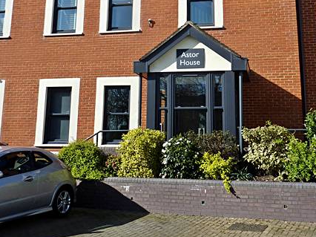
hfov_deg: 40.4
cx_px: 177
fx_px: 429
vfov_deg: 30.0
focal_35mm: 47
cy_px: 40
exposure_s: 1/500
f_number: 4.5
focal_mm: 4.1
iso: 80
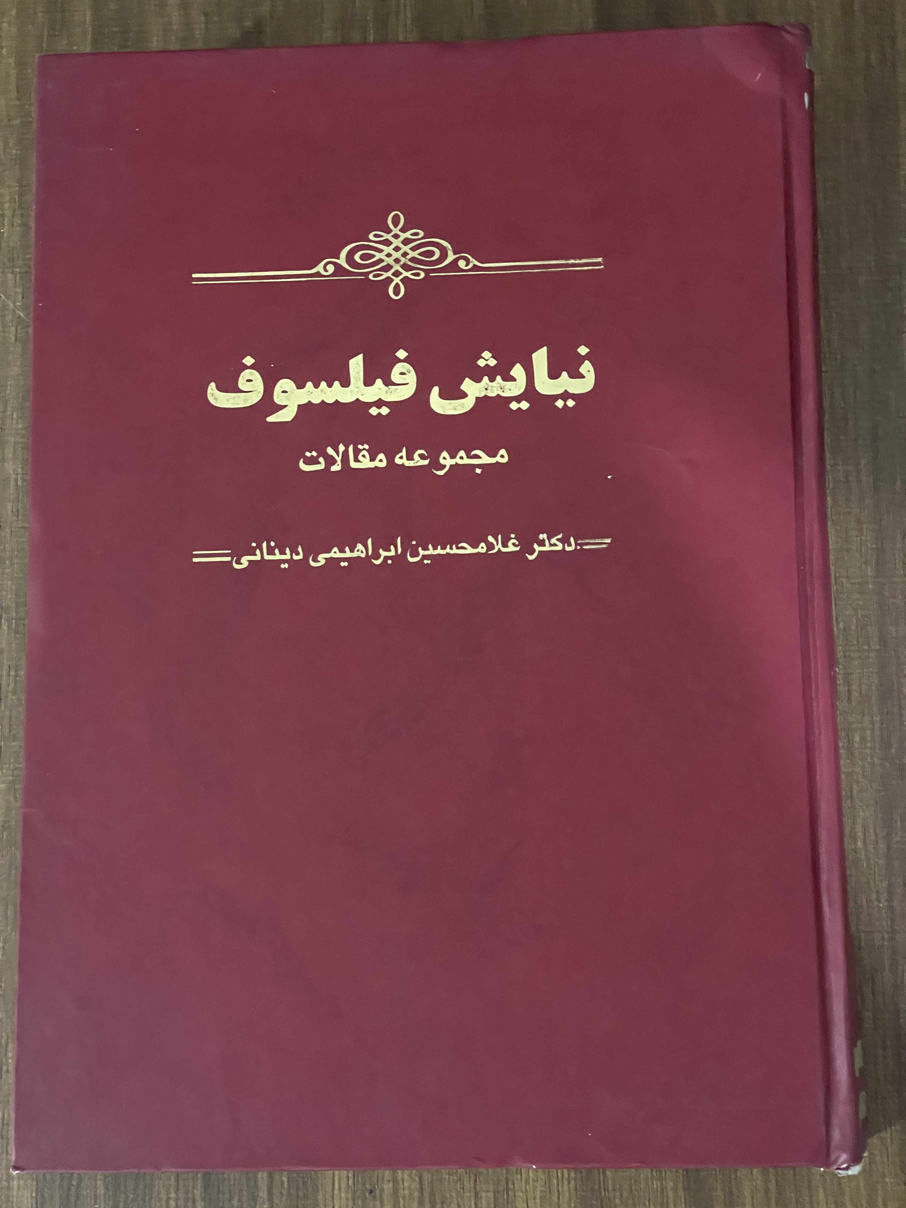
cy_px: 604
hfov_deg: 28.0
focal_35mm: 52
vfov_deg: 36.8
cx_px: 453
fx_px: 1815
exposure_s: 1/30
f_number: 2
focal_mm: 6
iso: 1600
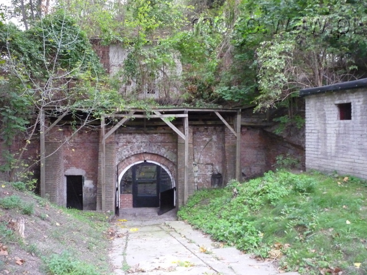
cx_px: 184
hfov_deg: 56.8
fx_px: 339
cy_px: 138
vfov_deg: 44.2
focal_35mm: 32
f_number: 3.3
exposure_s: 1/25
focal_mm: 5.2
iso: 800
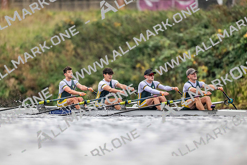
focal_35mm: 603
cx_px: 124
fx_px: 4138
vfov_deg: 2.3
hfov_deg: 3.4
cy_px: 82
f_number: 4
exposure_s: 1/2500
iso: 2800
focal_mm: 600
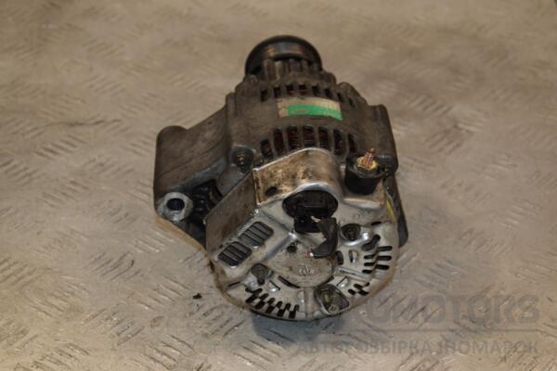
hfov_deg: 20.6
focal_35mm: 99
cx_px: 278
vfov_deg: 13.8
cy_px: 186
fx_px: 1532
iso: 800
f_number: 7.1
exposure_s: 1/200
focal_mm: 66
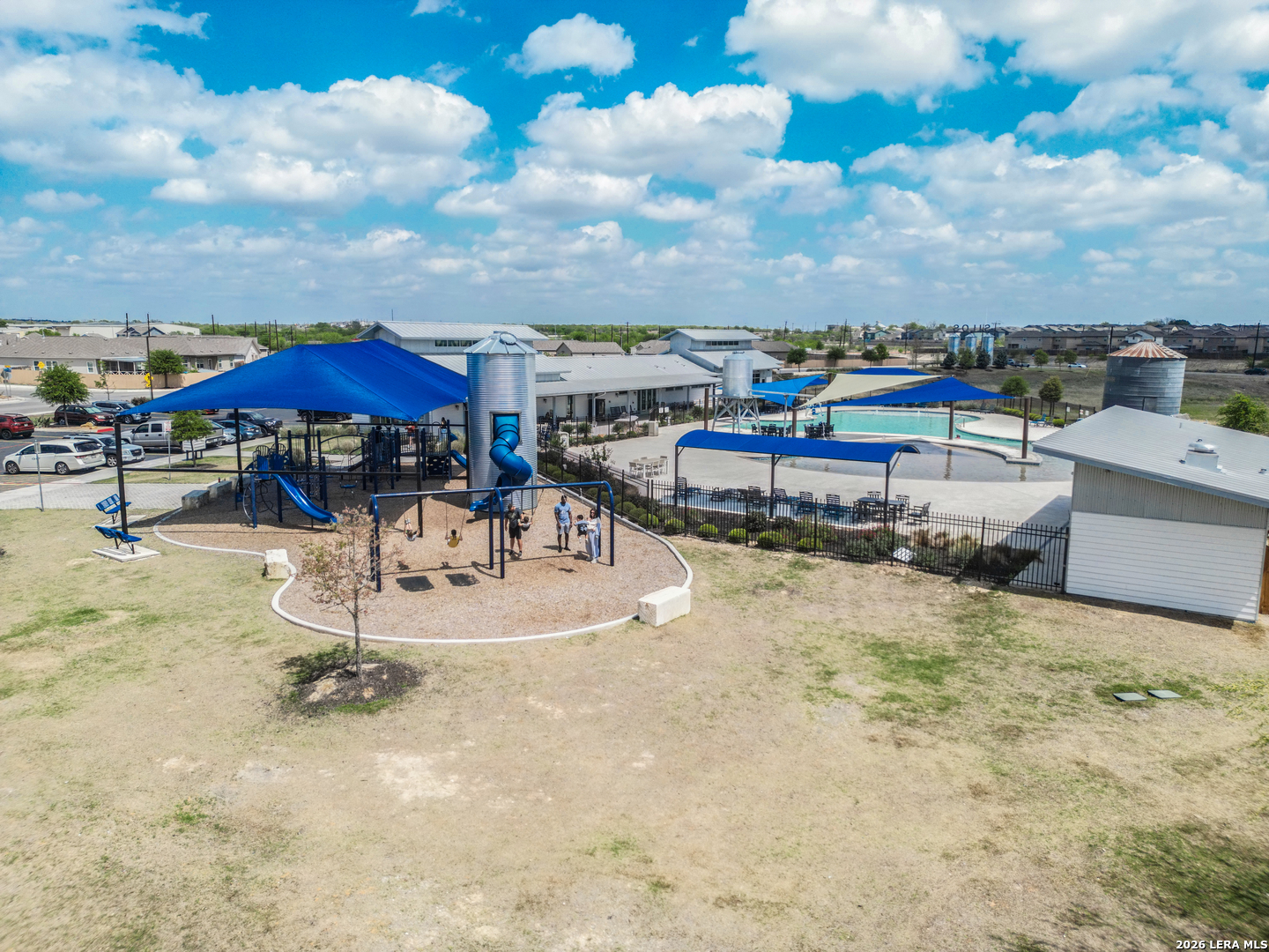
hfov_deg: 71.6
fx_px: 880
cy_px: 476
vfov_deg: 56.8
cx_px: 634
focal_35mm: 24
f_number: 1.7
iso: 110
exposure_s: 1/3000
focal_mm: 6.72
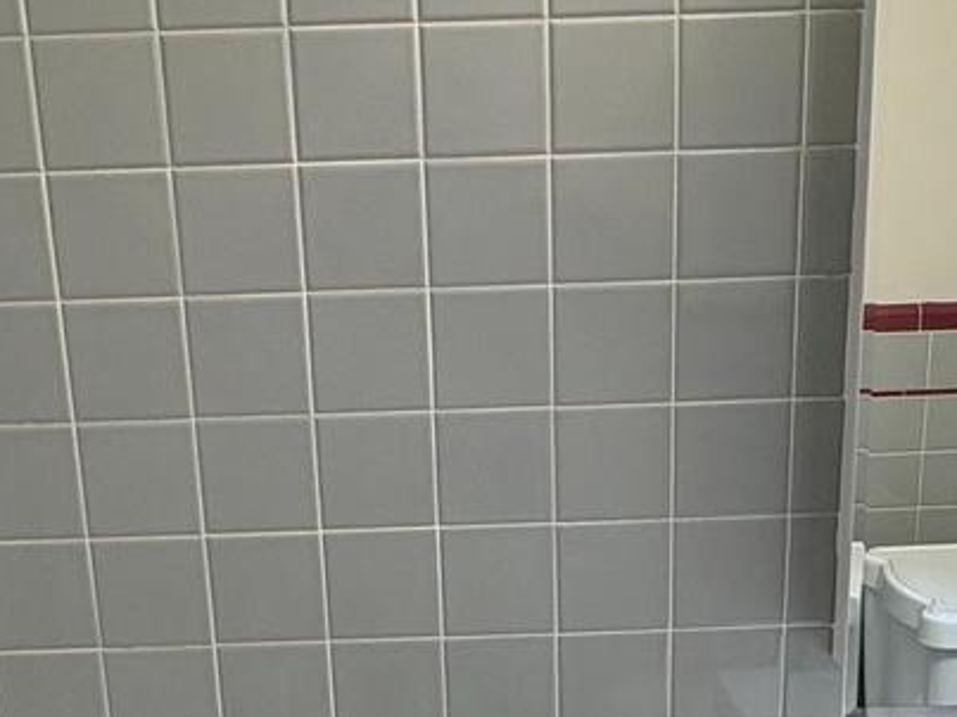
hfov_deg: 38.2
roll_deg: +2.2
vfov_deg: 28.4
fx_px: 1382
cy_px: 589
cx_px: 470
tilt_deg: -17.4
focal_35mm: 50
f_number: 2.2
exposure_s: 1/120
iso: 125
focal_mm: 2.22
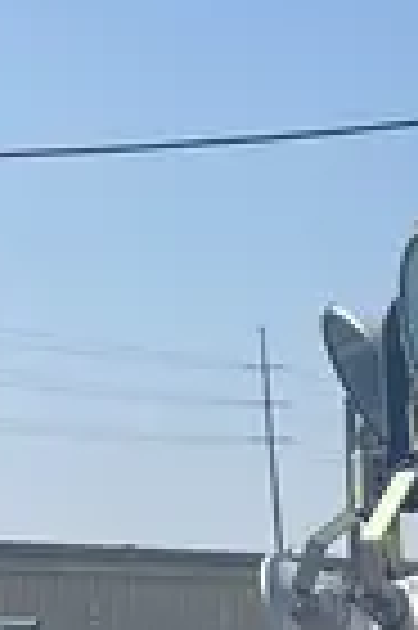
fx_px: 2479
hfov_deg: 8.3
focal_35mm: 142
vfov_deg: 12.8
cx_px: 1196
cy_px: 1235
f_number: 1.6
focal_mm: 5.1
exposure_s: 1/3623
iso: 50
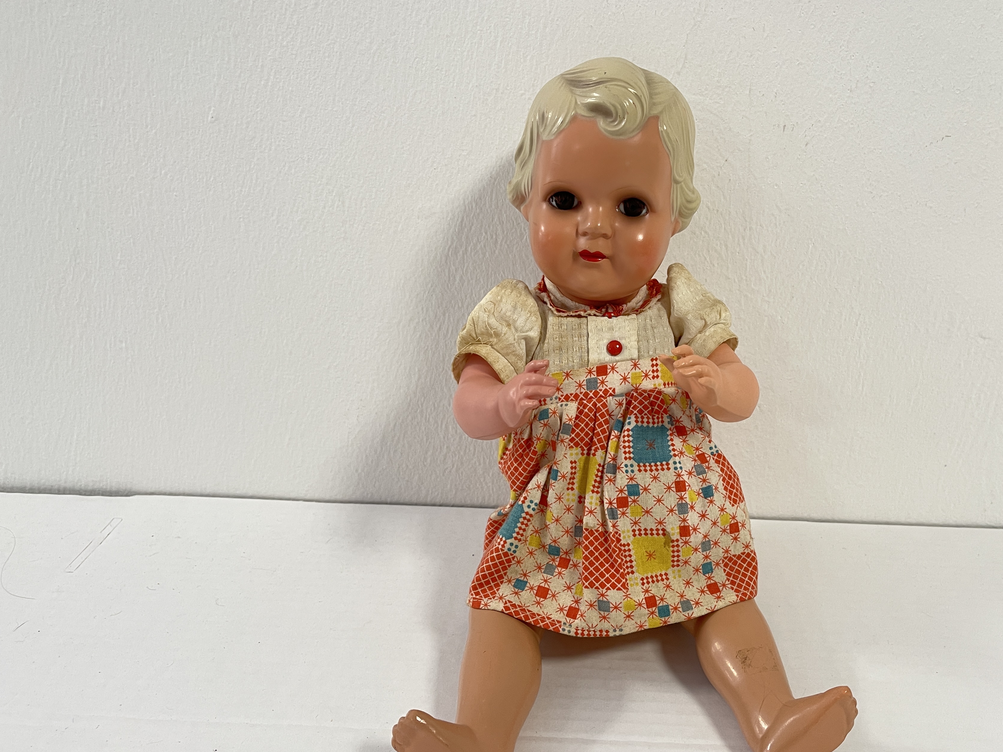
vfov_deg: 46.7
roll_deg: -1.9
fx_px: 869
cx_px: 589
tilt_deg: -21.9
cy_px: 429
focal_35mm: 30
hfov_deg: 59.6
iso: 80
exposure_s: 1/50
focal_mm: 5.1
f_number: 1.6
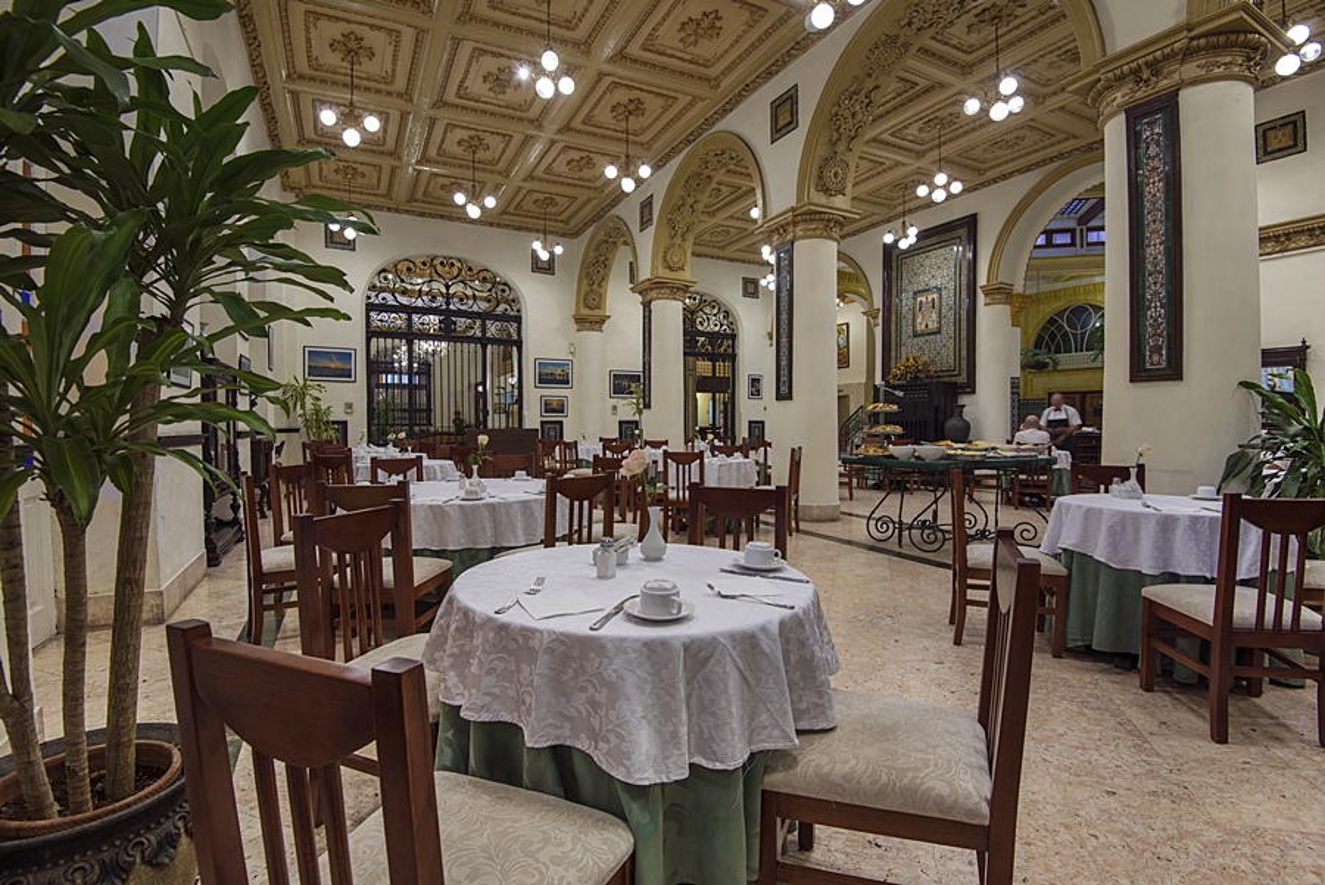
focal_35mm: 16
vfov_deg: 73.8
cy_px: 442
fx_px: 589
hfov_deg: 96.7
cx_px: 662
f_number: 9
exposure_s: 4
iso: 50
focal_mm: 16
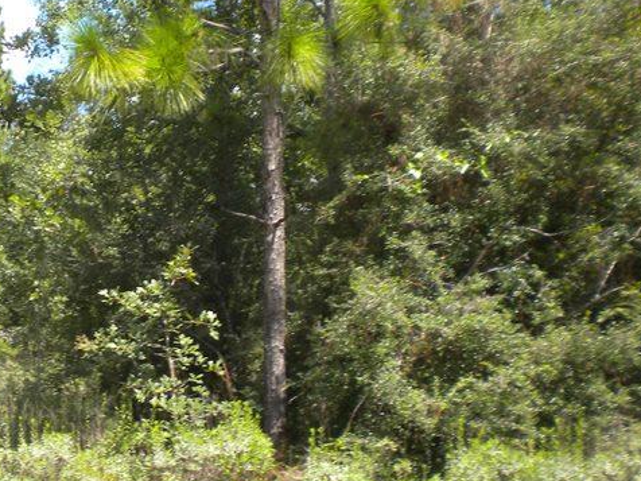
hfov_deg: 27.8
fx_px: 1241
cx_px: 58
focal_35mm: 67
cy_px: 327
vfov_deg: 21.8
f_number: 4.6
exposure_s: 1/203
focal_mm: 6.3
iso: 80
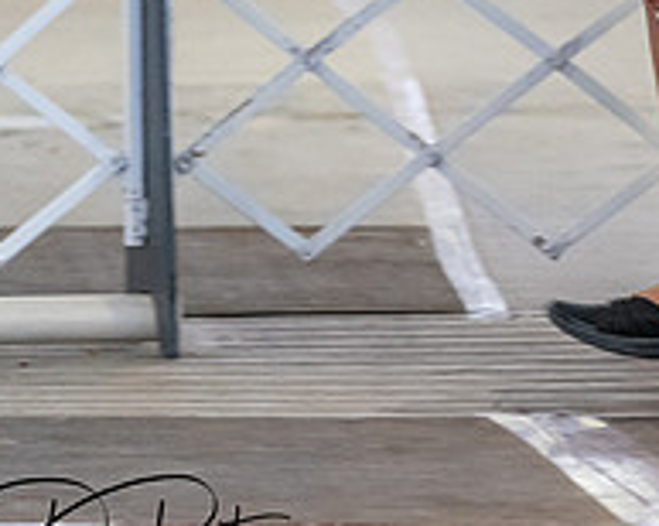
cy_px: -102
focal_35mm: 579
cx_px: 944
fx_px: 11281
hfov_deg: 3.3
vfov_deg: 2.7
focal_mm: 176
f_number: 3.5
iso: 6400
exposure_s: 1/250
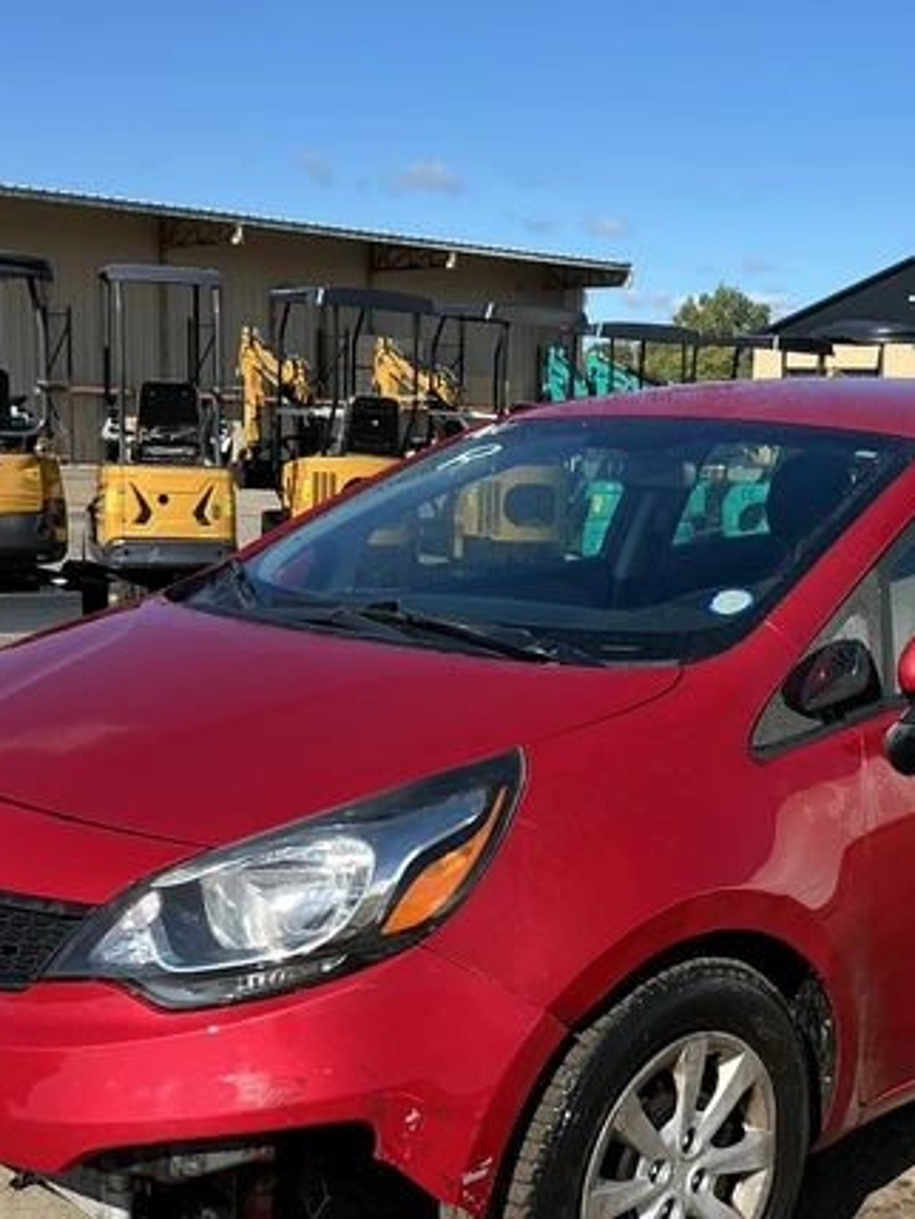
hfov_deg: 29.4
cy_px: 749
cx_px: 648
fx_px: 1726
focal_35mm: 49
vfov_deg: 38.7
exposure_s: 1/1342
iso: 25
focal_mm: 3
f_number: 1.8
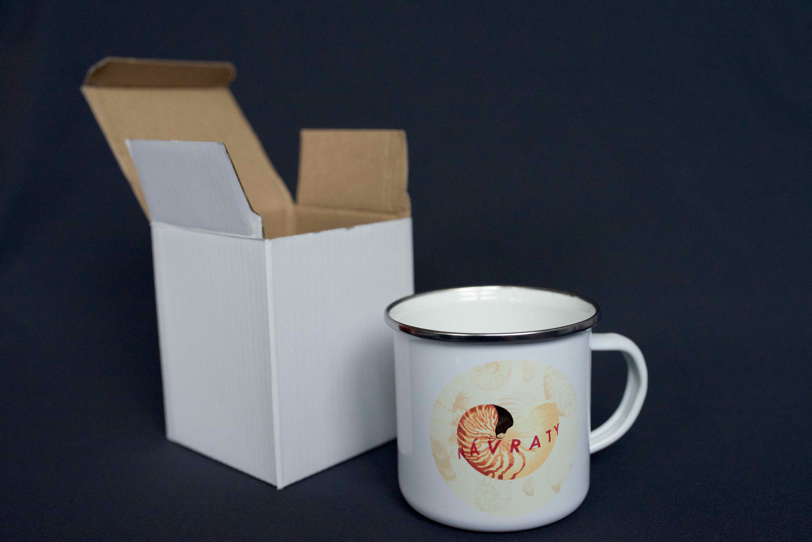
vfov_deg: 37.9
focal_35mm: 35
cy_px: 271
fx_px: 790
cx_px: 406
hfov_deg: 54.4
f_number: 5
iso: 2500
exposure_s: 1/125
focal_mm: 35
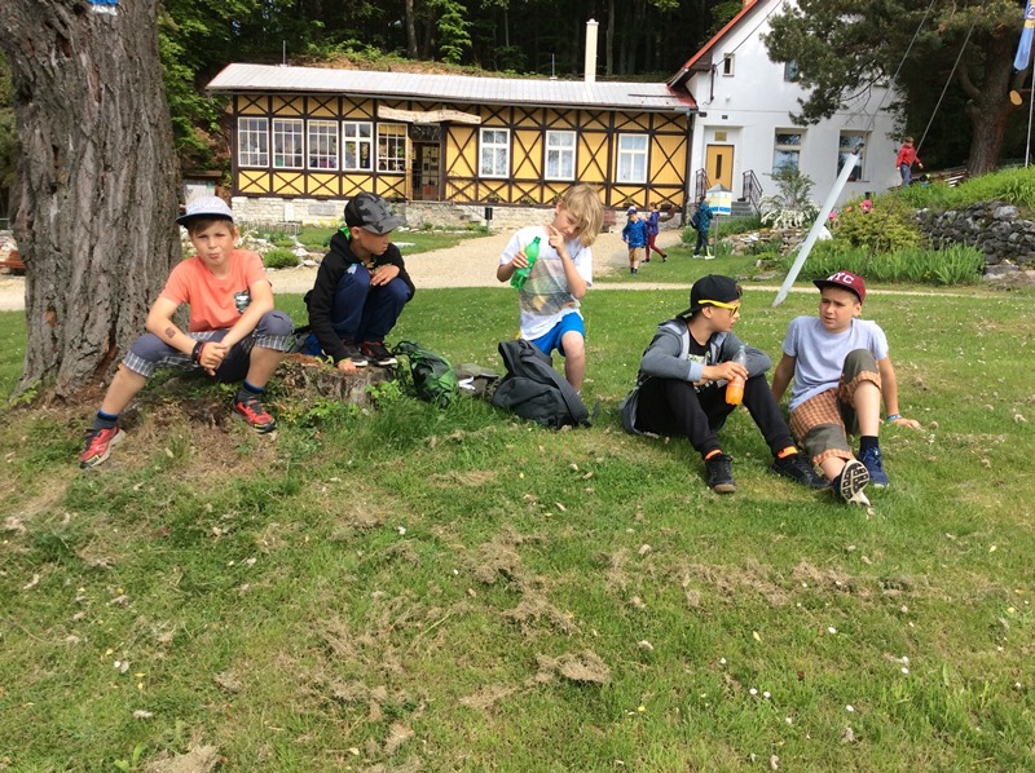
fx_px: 956
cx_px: 518
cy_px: 386
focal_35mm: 32
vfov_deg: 44.1
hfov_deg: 56.9
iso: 32
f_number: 2.4
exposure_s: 1/689
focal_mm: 3.3
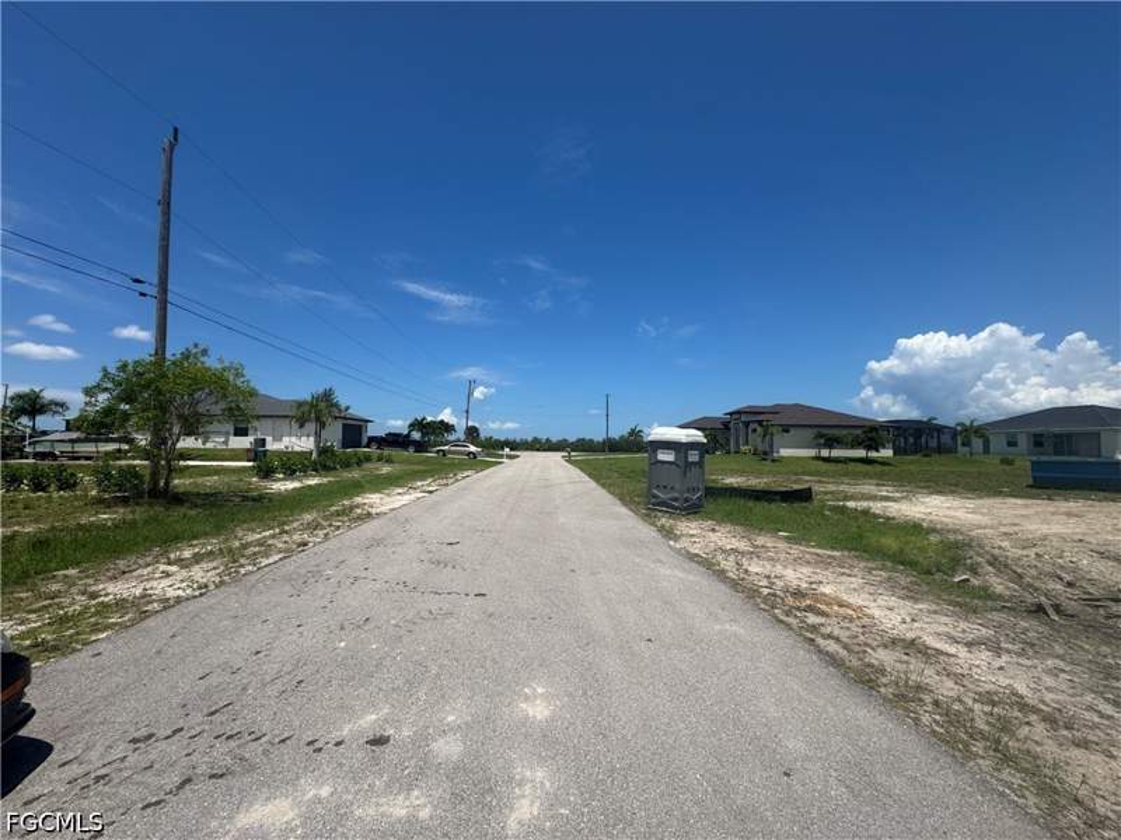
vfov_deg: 85.7
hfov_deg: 102.1
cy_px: 420
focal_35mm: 14
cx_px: 560
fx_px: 453
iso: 50
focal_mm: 2.22
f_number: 2.2
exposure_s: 1/3390
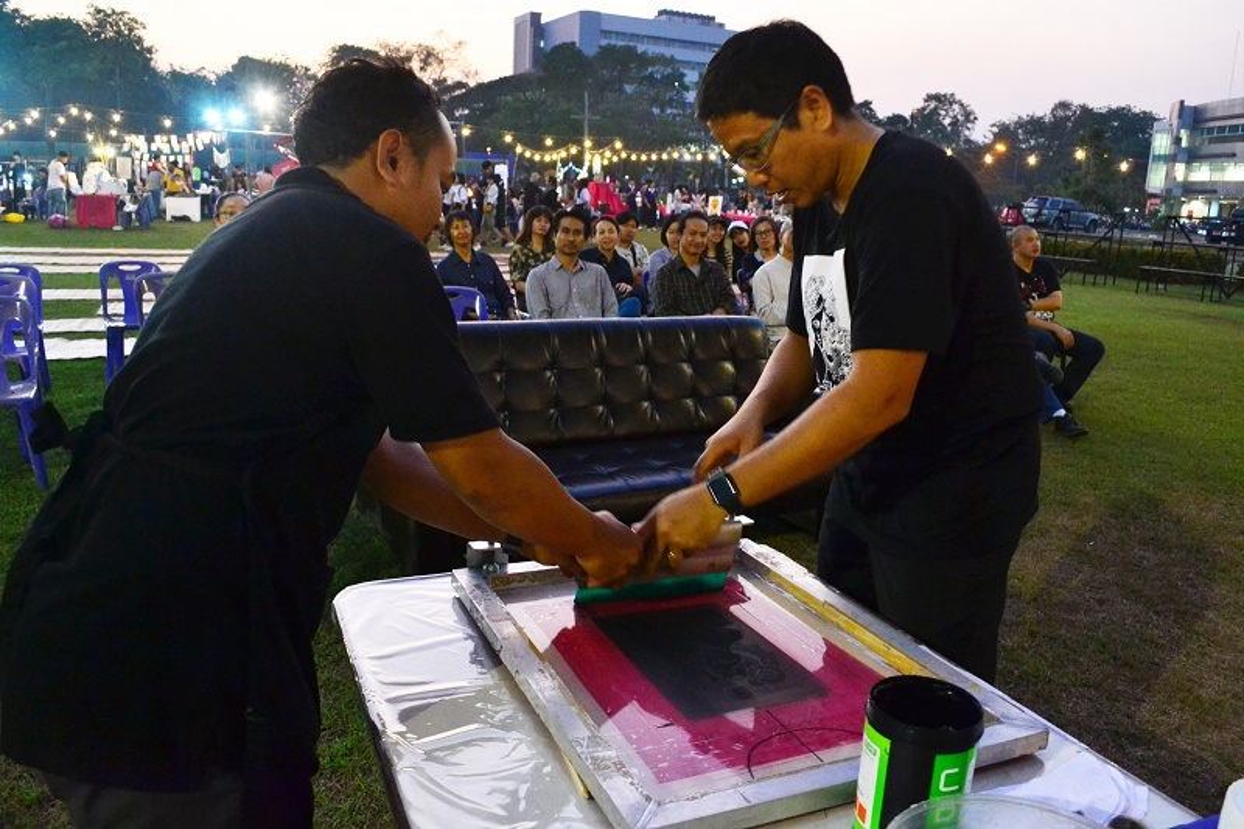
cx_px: 622
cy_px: 414
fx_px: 933
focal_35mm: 27
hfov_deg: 67.4
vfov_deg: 47.9
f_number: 5
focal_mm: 18
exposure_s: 1/30
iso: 1600
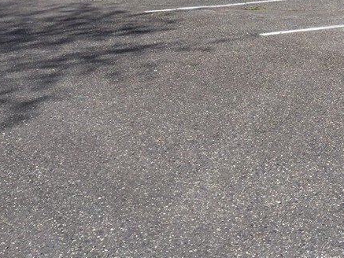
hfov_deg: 26.3
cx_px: 381
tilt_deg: -3.2
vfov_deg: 20.6
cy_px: -28
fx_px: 676
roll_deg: -2.9
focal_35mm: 68
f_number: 2.2
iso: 32
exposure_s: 1/1464
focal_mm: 4.15
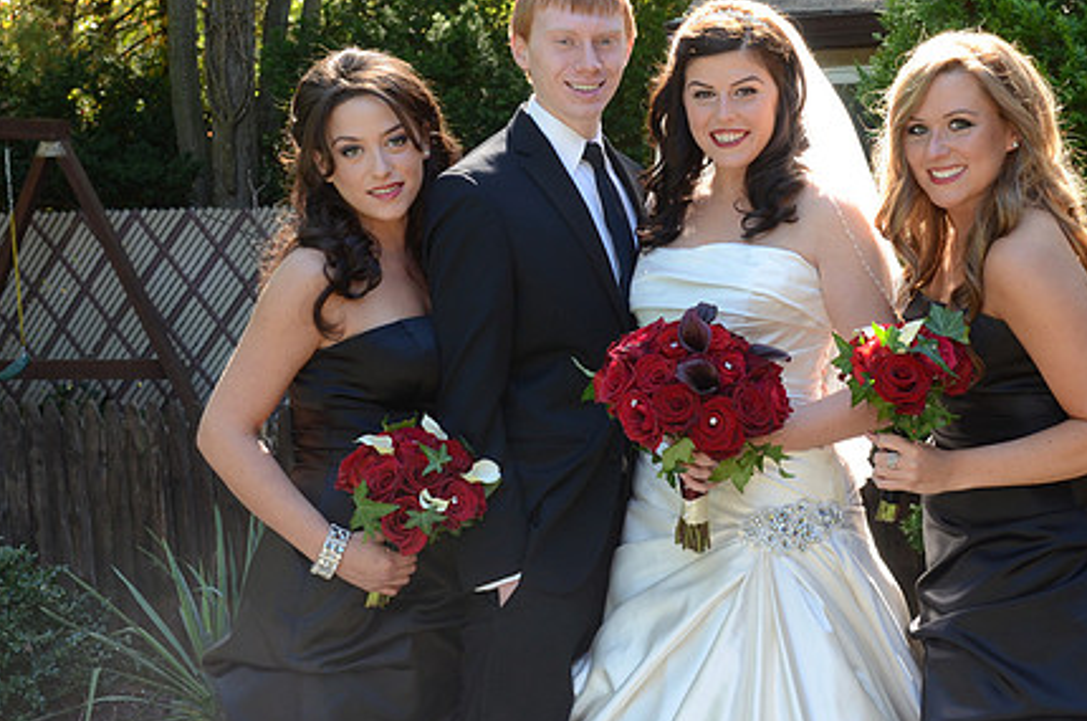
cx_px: 652
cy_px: 309
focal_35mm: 63
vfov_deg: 21.6
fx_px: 1889
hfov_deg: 32.0
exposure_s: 1/125
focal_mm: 31
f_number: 6.3
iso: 500
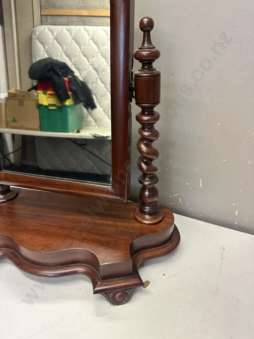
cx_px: 127
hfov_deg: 56.8
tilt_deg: -25.8
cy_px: 170
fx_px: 235
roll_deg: +0.5
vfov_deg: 71.6
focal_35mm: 24
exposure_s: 1/100
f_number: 1.78
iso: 160
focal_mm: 6.86
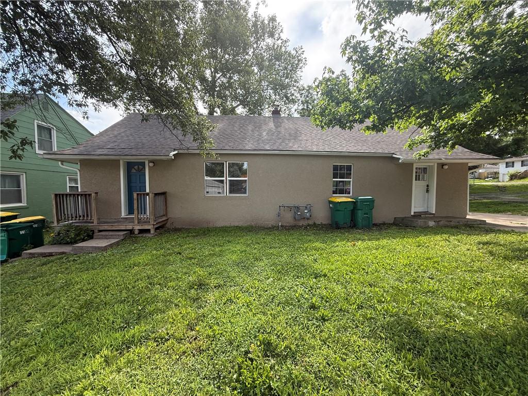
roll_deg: -0.3
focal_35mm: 14
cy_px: 198
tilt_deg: -2.5
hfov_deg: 102.1
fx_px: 214
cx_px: 264
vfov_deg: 85.7
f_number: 2.2
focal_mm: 2.22
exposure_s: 1/335
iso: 64
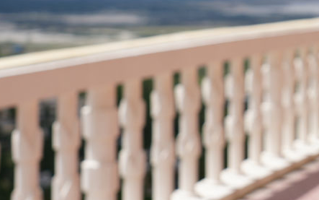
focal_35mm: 162
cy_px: -30
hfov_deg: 12.4
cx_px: 439
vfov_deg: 8.0
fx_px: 1409
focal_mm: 44
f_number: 7.1
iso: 100
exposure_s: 1/500
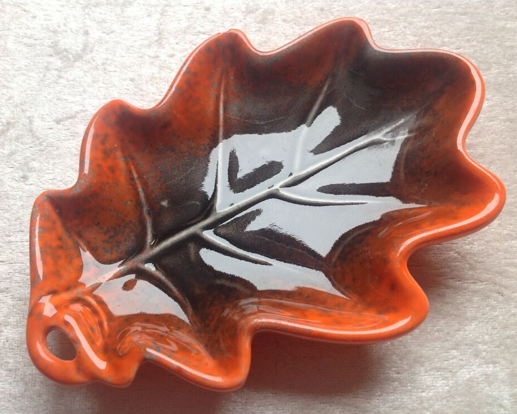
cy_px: 206
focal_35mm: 37
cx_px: 260
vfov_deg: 40.1
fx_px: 566
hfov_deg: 49.1
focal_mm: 4.28
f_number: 2.4
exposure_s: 1/40
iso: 50
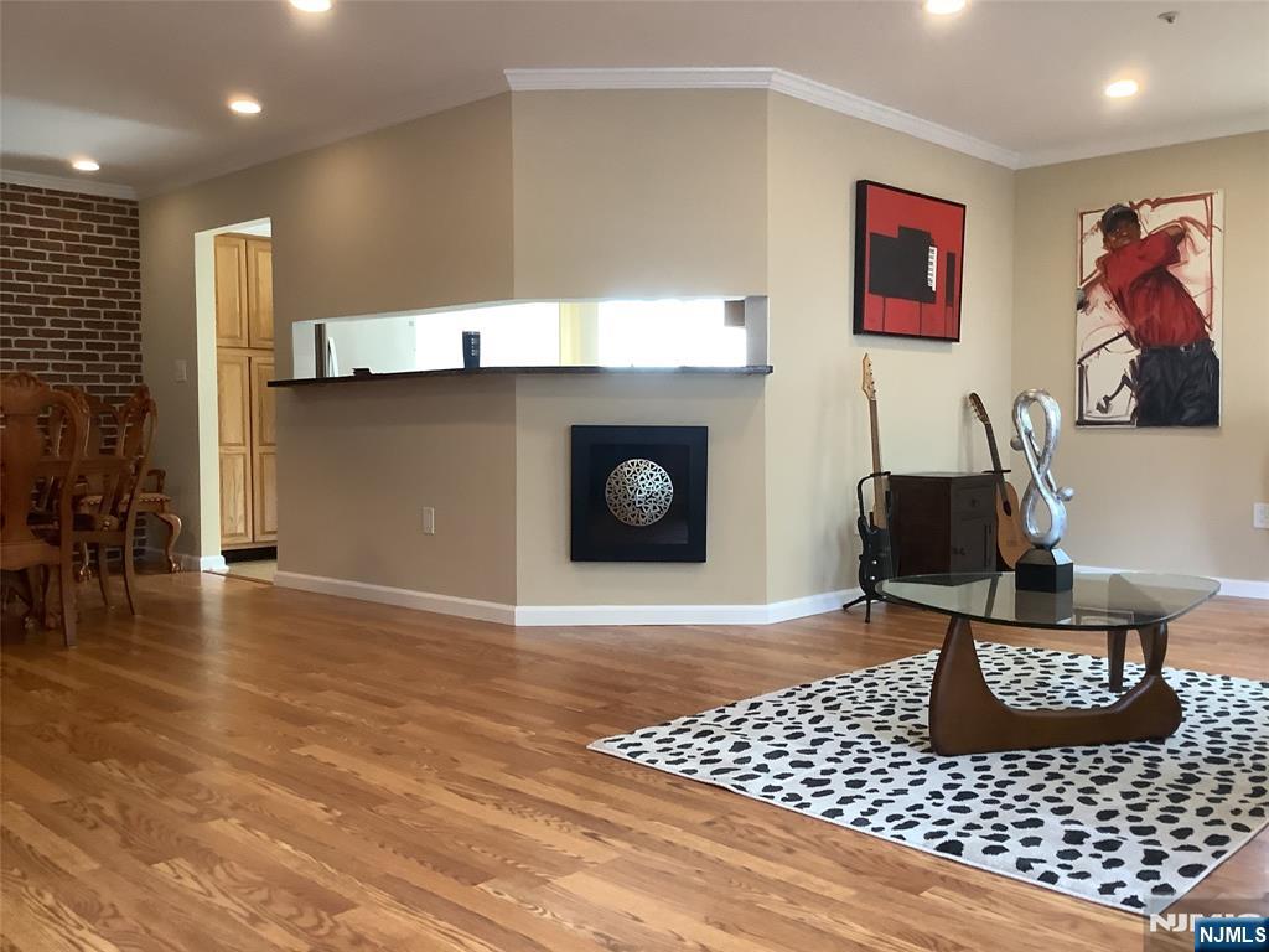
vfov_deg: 45.4
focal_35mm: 31
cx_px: 634
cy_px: 476
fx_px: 1136
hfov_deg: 58.4
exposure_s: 1/50
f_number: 2.4
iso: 200
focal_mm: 3.3
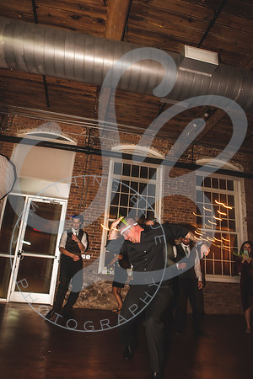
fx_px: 253
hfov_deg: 53.1
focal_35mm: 24
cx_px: 126
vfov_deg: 73.7
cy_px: 190
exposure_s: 1/6
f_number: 11
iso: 1000
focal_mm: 24
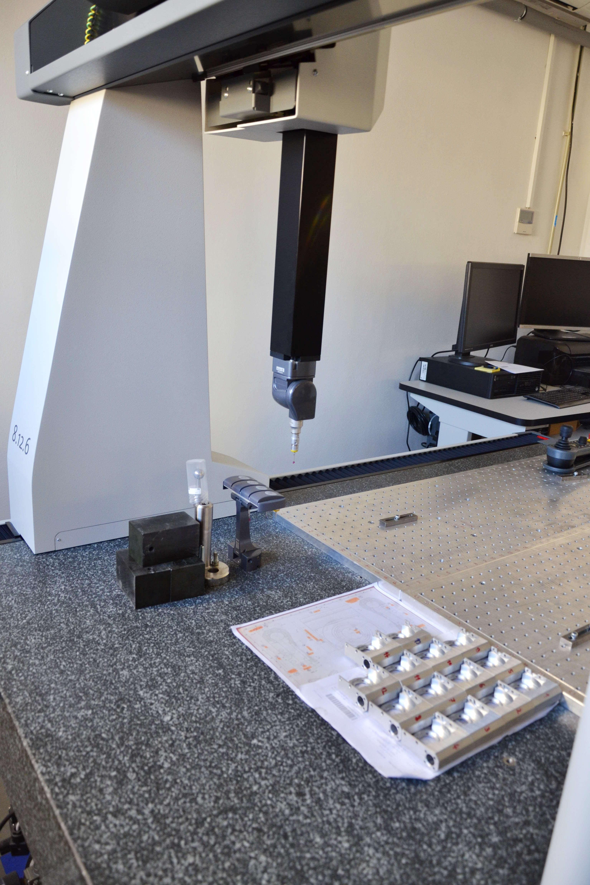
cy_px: 442
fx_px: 664
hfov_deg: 47.9
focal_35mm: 27
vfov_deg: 67.4
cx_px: 295
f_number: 3.5
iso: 400
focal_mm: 18
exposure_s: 1/40
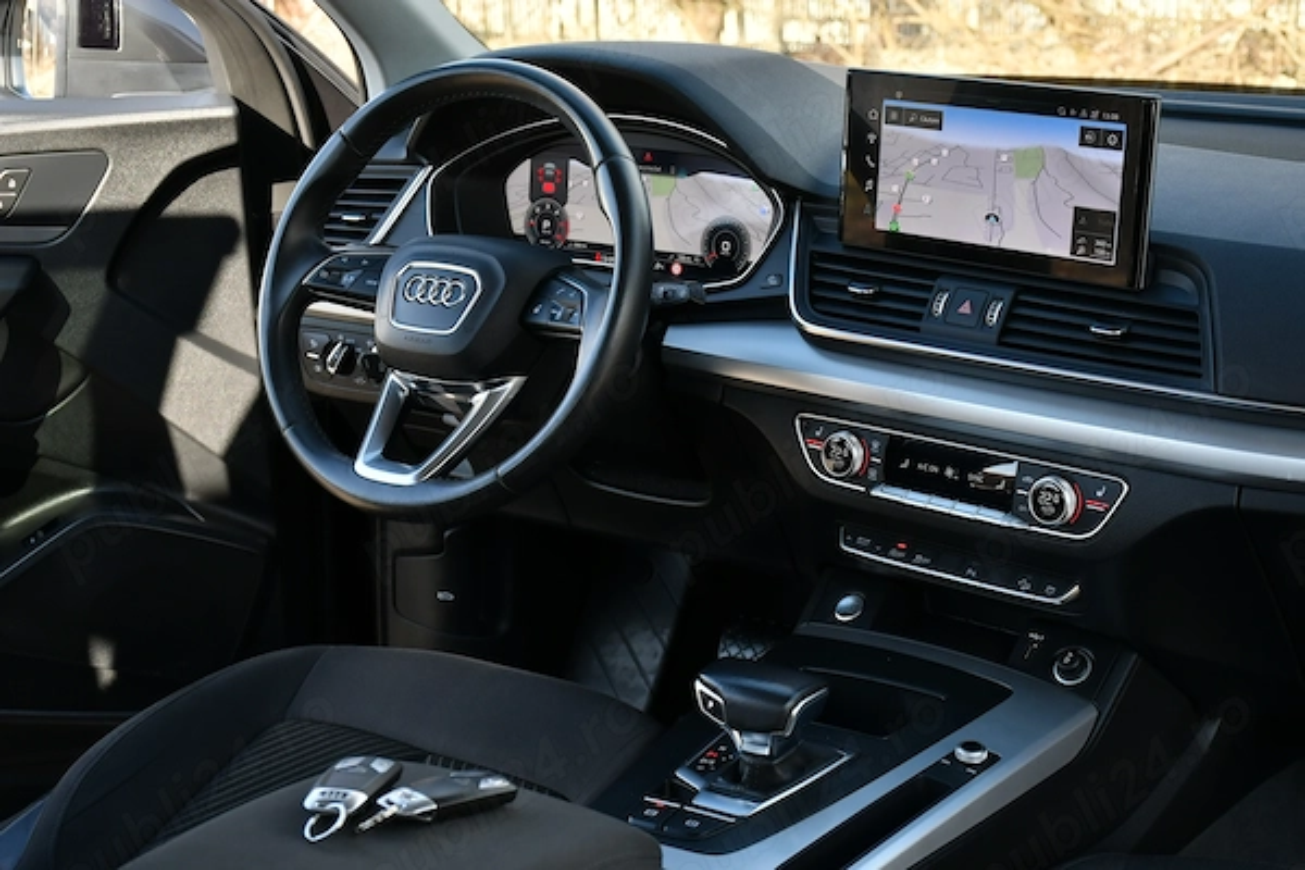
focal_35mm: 60
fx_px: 2175
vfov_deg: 22.6
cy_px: 435
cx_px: 652
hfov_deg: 33.4
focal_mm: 40
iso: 200
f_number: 7.1
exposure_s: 1/200
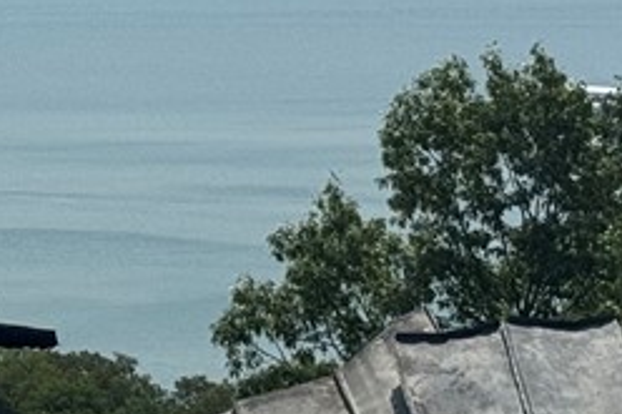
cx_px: -93
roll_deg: -0.2
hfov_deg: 9.9
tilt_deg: -4.1
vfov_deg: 6.6
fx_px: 3557
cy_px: 30
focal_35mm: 206
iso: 64
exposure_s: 1/10526
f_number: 1.78
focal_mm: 6.76
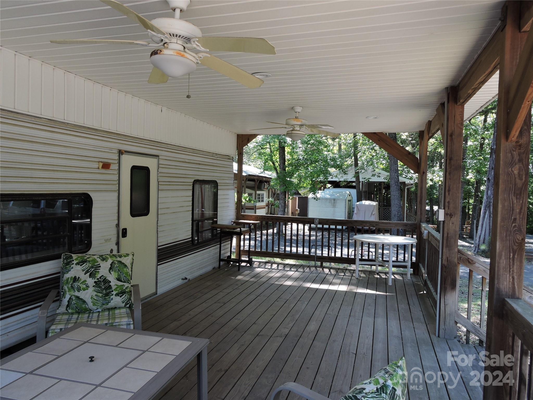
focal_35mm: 24
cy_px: 200
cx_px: 266
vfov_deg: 56.8
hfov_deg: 71.6
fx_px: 370
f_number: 3.8
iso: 100
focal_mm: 4.3
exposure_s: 1/80
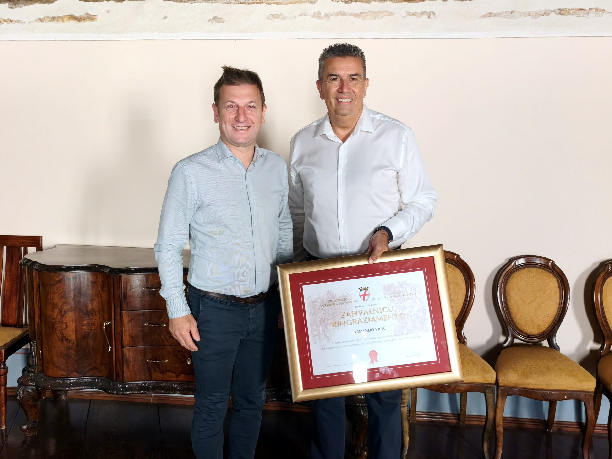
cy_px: 230
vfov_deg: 38.7
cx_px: 306
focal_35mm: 37
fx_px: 654
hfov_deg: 50.1
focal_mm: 6.45
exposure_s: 1/50
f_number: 1.62
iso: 400
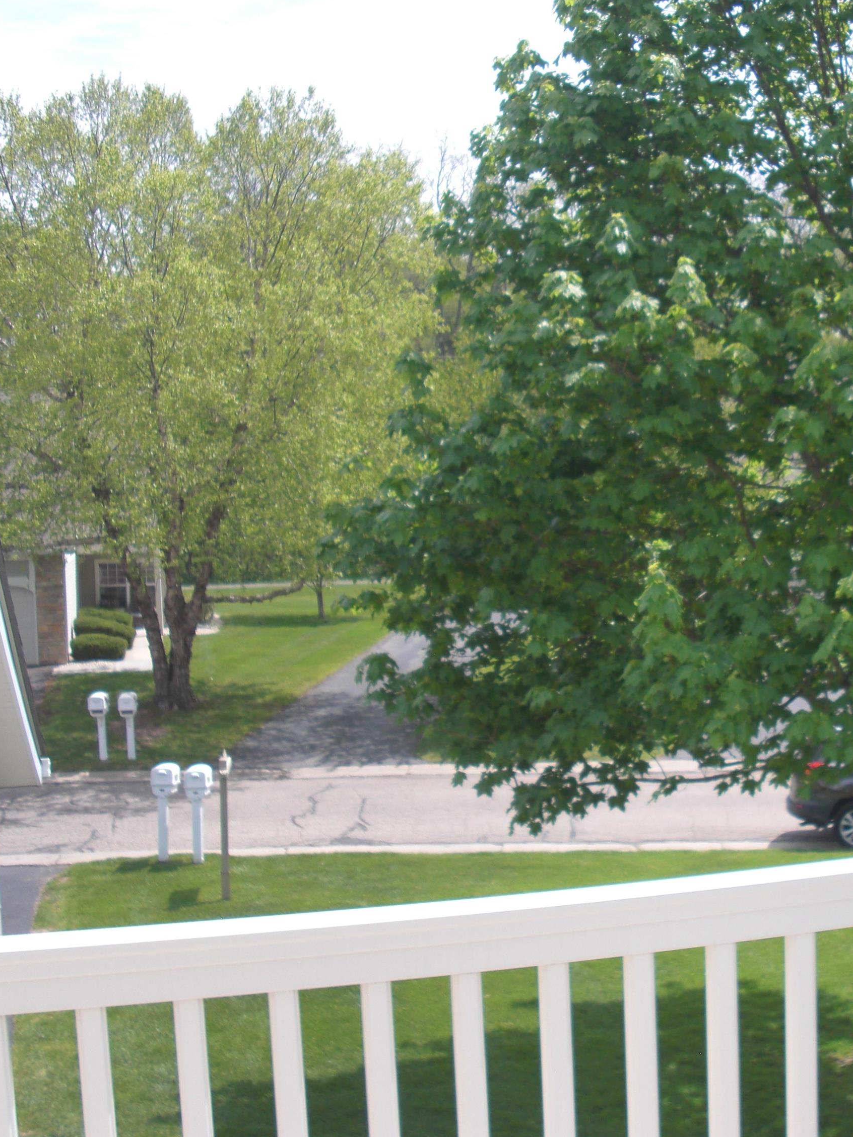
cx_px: 672
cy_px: 561
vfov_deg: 38.9
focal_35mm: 49
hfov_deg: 29.1
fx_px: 1610
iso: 50
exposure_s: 1/640
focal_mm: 6.3
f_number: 2.8
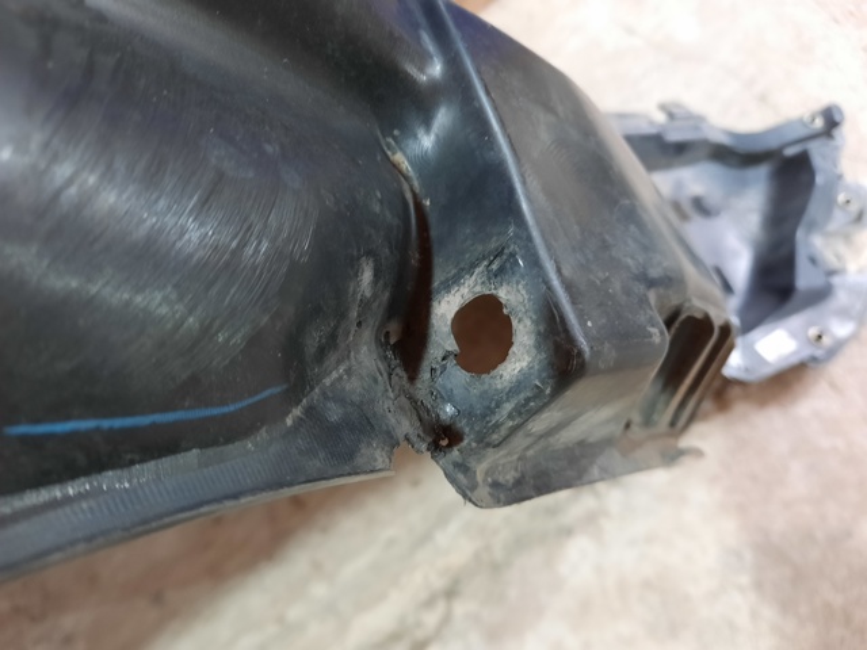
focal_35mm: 25
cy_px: 325
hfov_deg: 69.4
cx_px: 434
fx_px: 626
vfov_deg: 54.9
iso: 320
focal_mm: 4.6
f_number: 2
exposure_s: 1/33
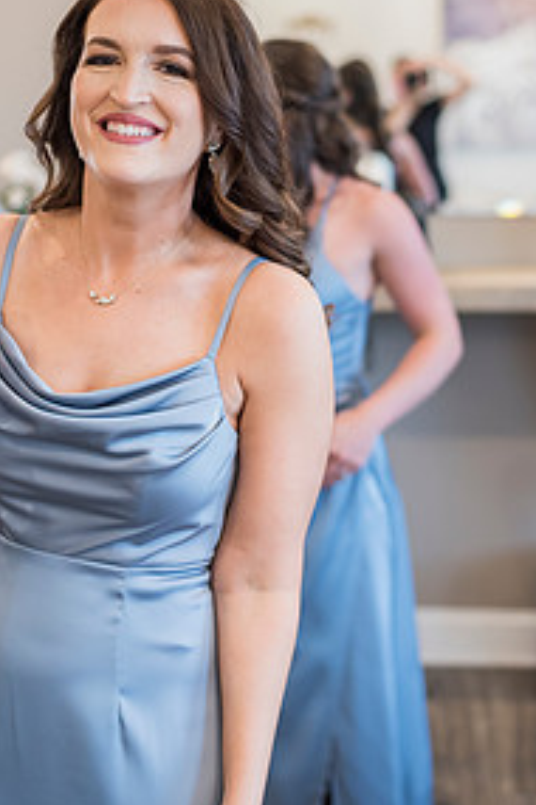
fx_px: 1764
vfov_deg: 25.4
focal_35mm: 79
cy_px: 212
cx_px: 217
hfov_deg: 17.3
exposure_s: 1/160
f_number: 2.5
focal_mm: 50
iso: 800
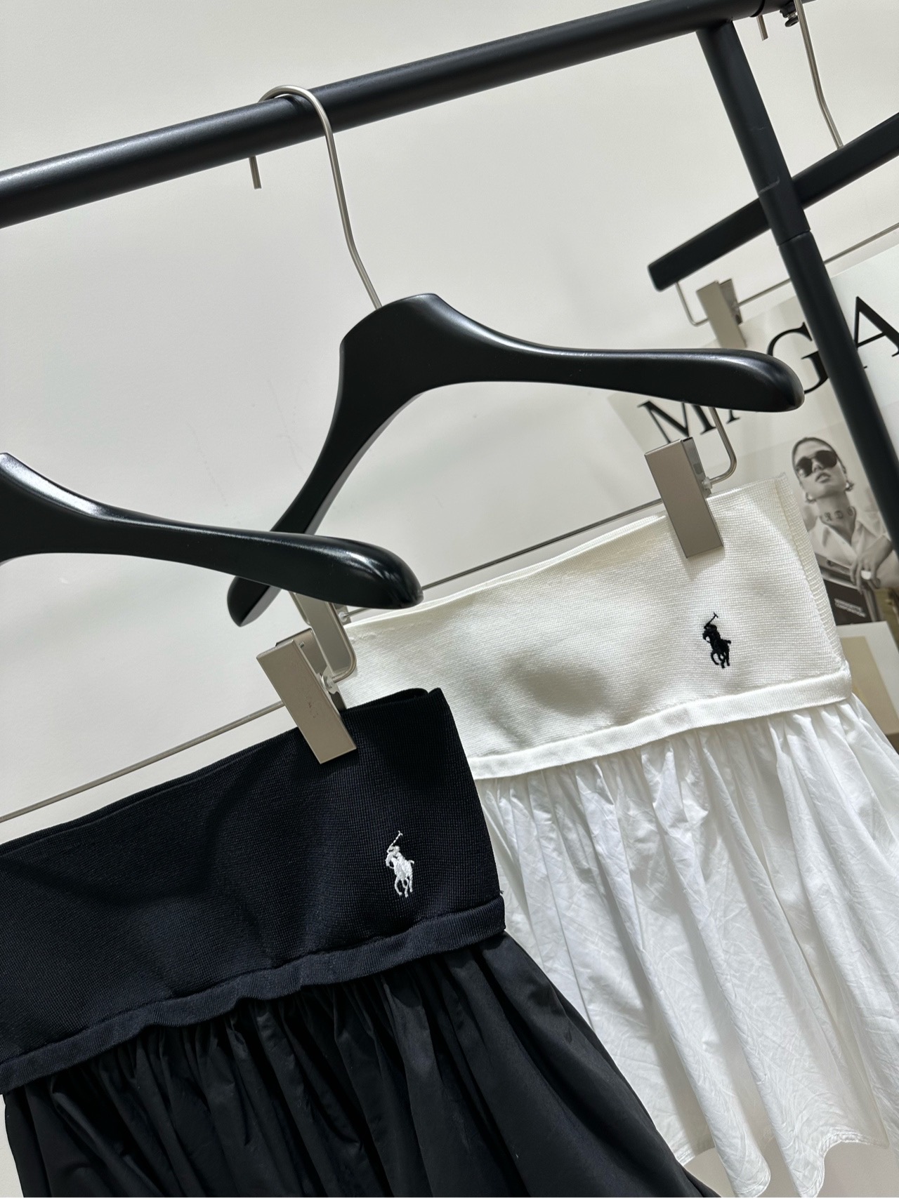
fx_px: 831
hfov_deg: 56.8
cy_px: 599
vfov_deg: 71.6
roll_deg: +23.7
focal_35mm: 24
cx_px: 450
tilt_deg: -7.3
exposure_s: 1/113
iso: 50
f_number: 1.78
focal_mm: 6.86
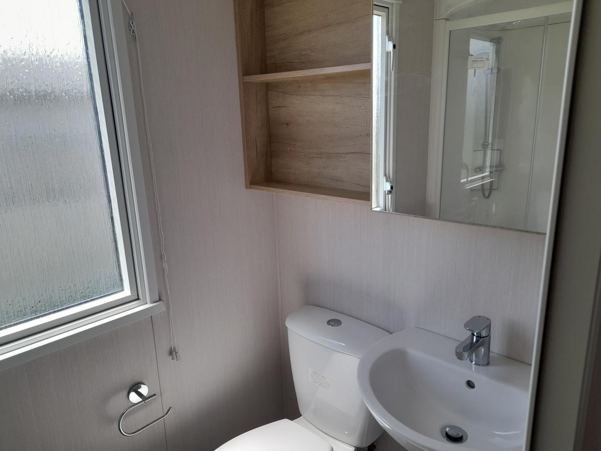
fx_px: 434
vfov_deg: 54.9
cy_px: 226
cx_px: 300
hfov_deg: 69.4
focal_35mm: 25
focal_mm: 4.6
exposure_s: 1/120
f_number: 2
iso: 25
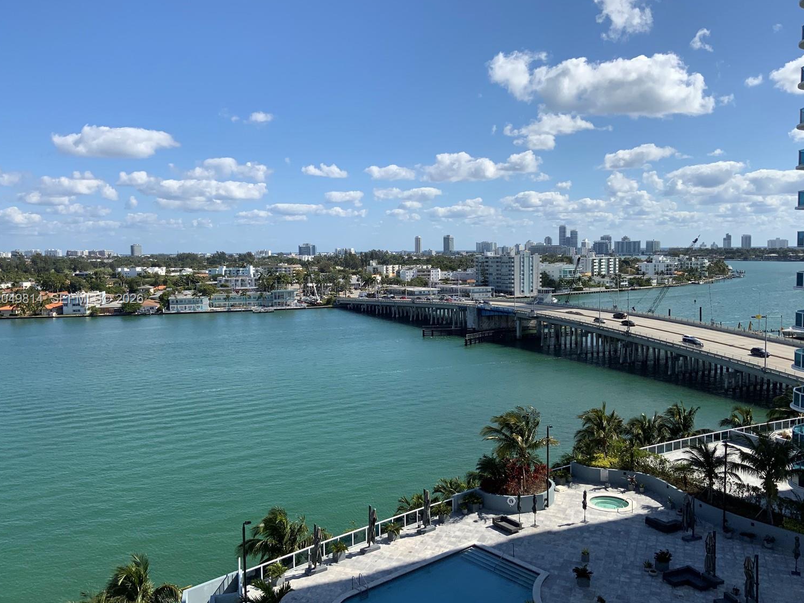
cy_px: 300
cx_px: 406
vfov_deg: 45.4
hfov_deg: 58.3
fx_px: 720
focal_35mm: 31
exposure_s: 1/3125
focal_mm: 3
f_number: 1.8
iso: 16
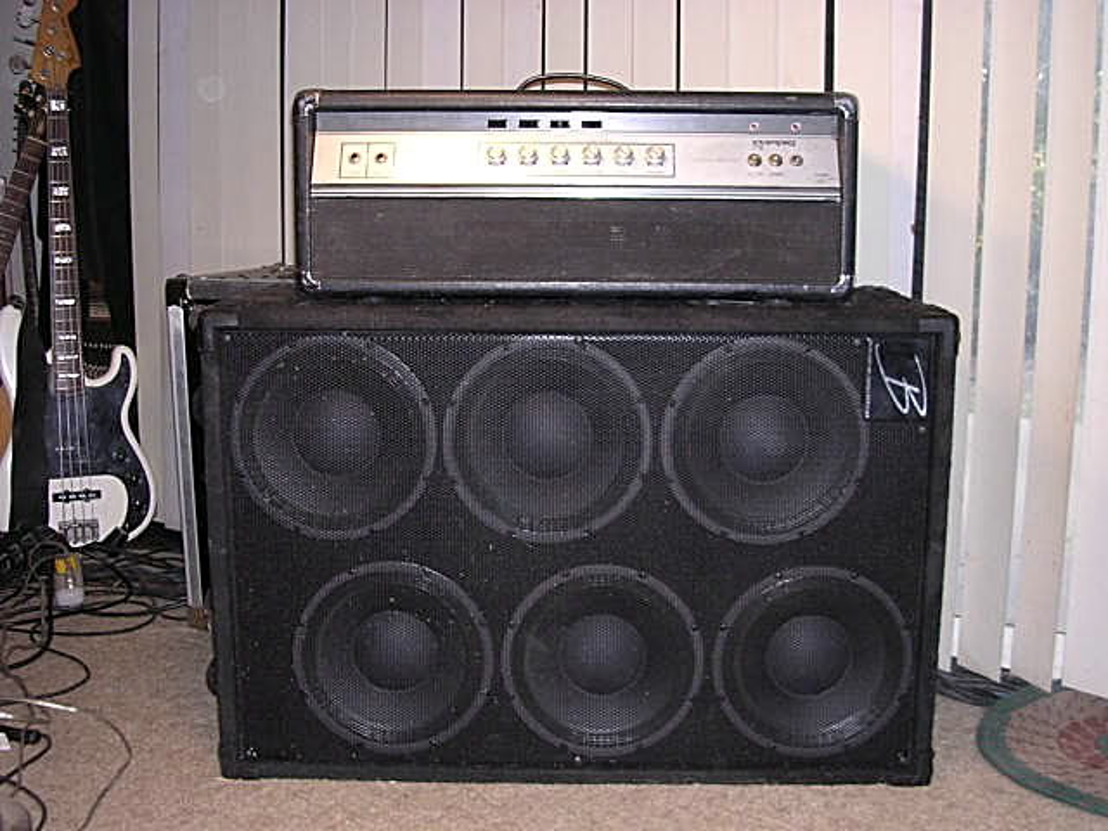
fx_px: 1312
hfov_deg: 45.8
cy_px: 416
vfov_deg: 35.1
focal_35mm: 41
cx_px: 554
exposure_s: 1/60.1
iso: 196
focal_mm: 6.2
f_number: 2.9
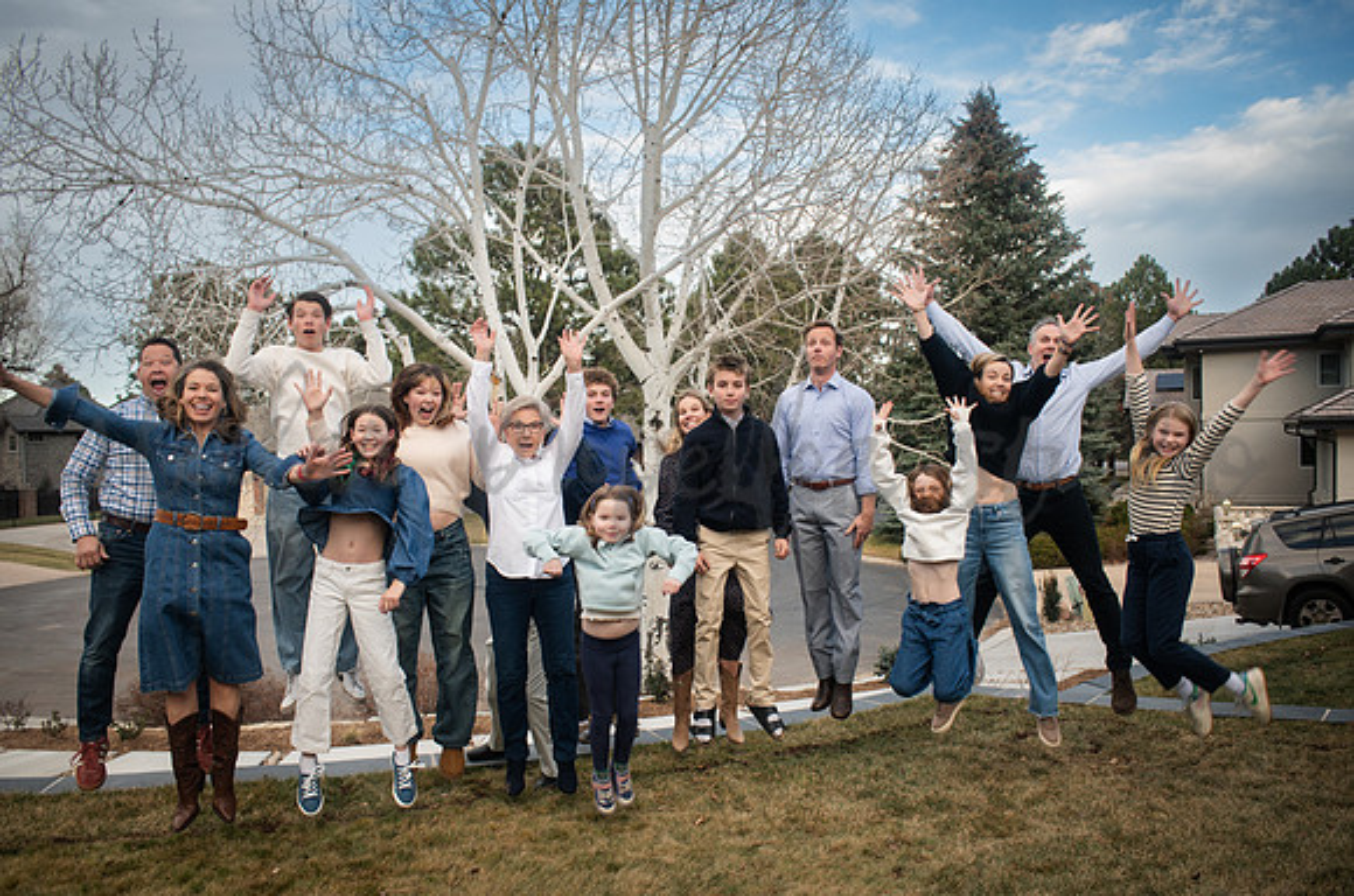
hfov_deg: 65.5
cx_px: 677
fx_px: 1053
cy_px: 451
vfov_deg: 46.1
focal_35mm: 28
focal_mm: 28
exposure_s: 1/250
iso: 640
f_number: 6.3
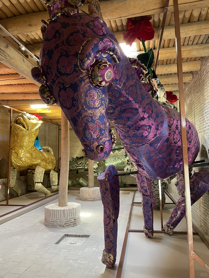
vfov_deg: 67.3
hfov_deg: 53.1
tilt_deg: +6.4
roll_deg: +1.4
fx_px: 209
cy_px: 139
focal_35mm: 26
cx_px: 104
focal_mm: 4.2
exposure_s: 1/60
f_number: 1.6
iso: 320
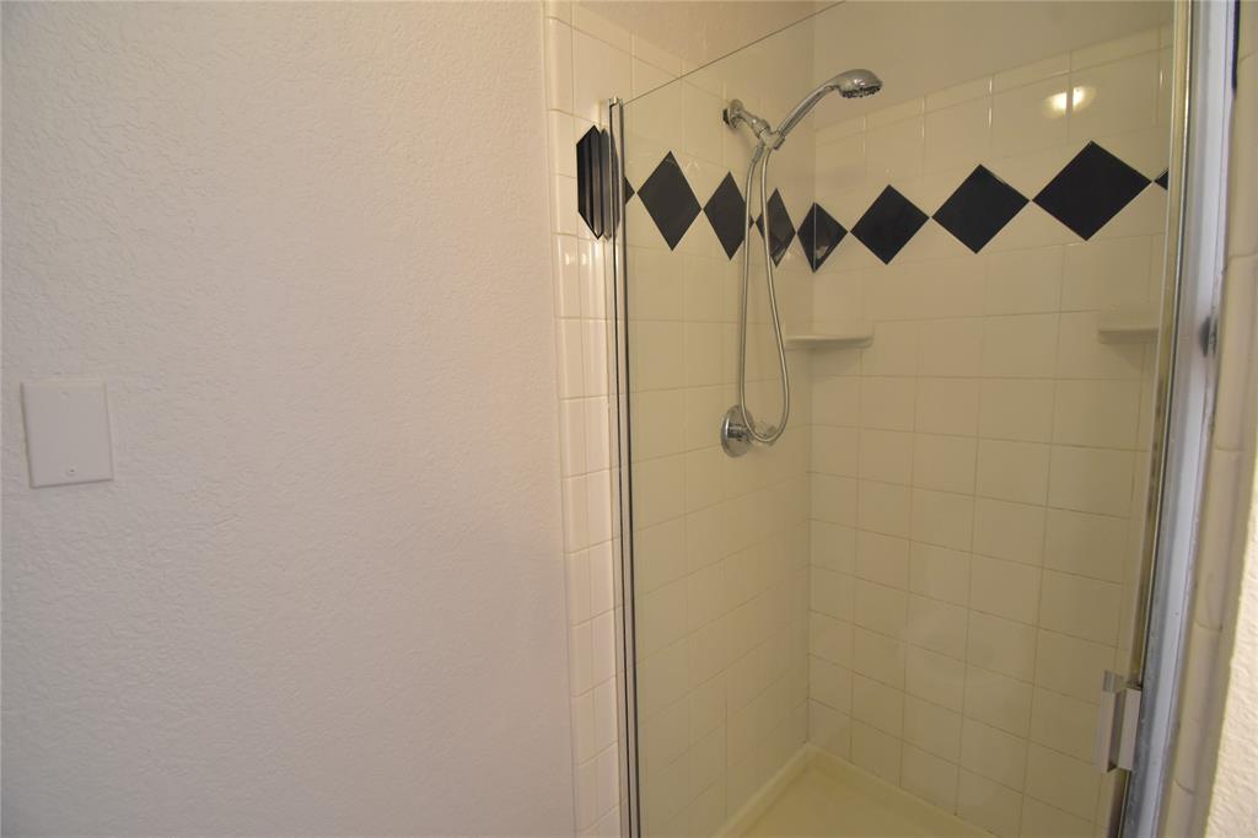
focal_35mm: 15
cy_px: 419
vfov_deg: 77.3
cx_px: 629
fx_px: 524
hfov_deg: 100.4
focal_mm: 10
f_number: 8
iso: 1000
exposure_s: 1/15
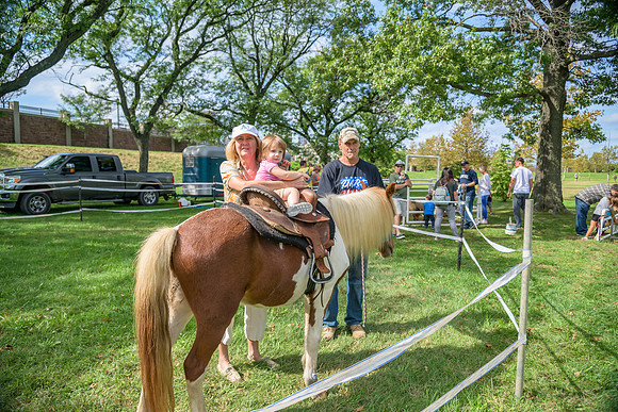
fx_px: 412
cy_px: 206
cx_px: 309
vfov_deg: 53.2
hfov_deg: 73.7
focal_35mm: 24
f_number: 4
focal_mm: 24
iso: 64
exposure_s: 1/160
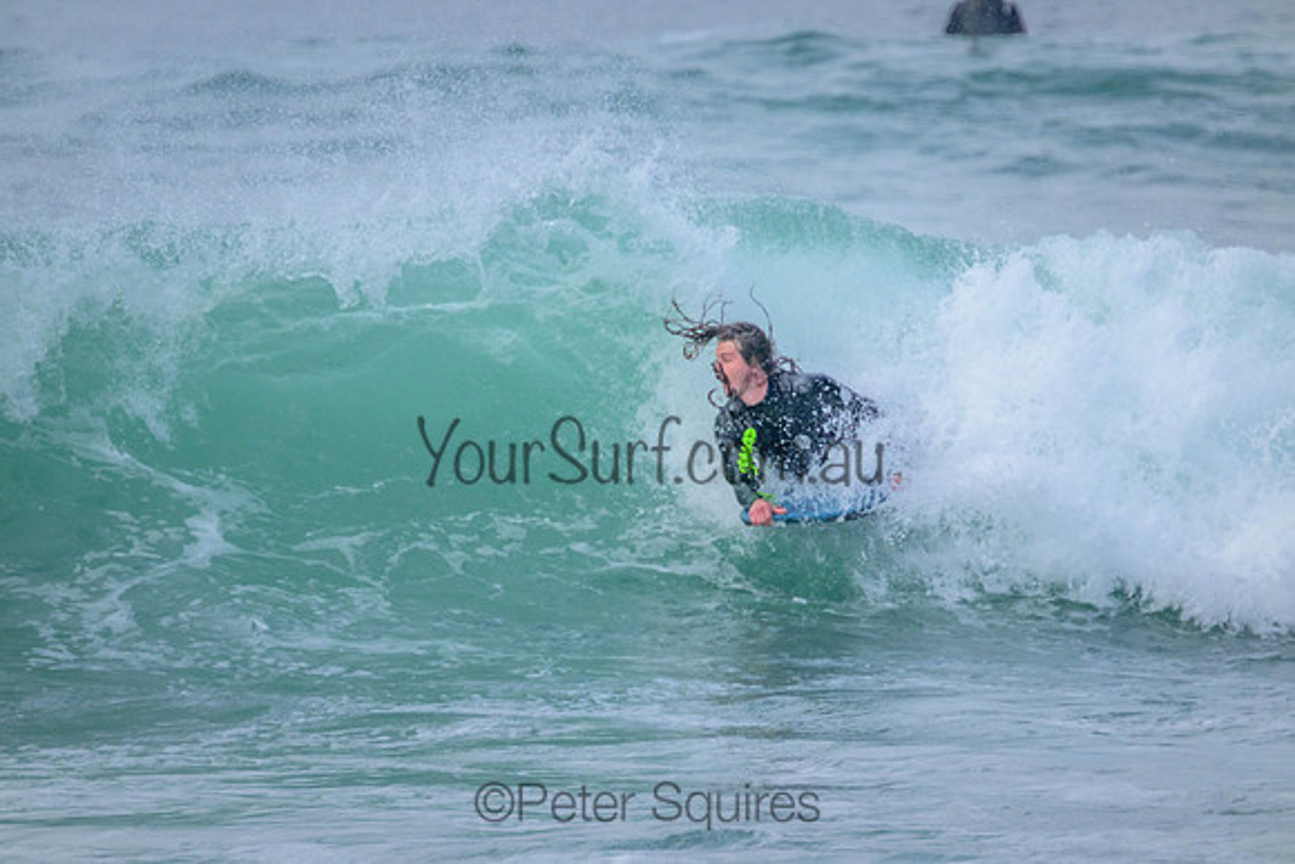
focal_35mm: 800
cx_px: 648
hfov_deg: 2.6
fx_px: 28783
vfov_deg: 1.7
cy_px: 432
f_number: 11
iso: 2000
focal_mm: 800
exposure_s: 1/1250
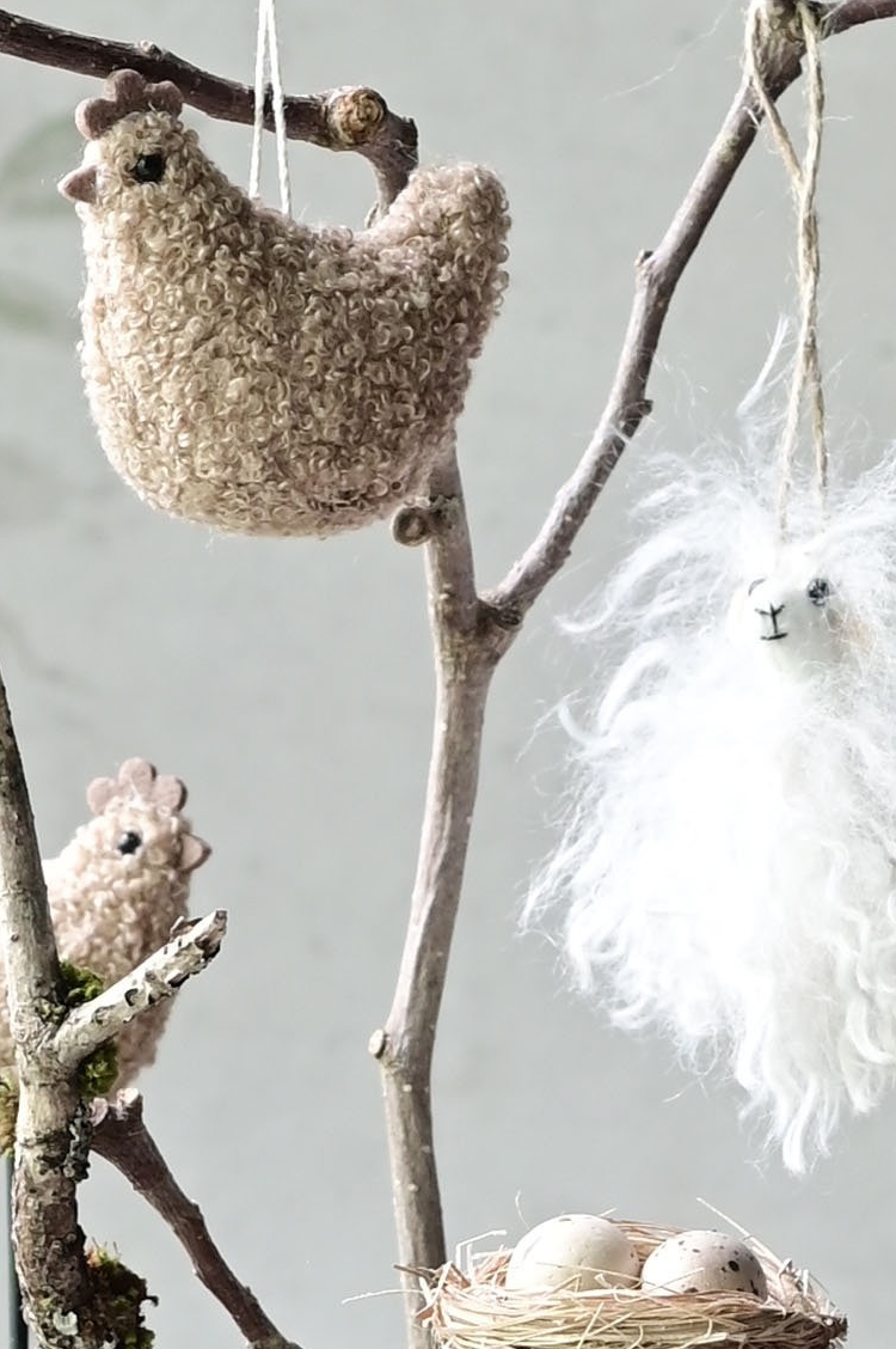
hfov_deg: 5.4
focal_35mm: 252
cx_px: 250
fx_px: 9425
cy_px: 735
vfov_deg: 8.2
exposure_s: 1/10
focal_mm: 48
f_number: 5.6
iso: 500
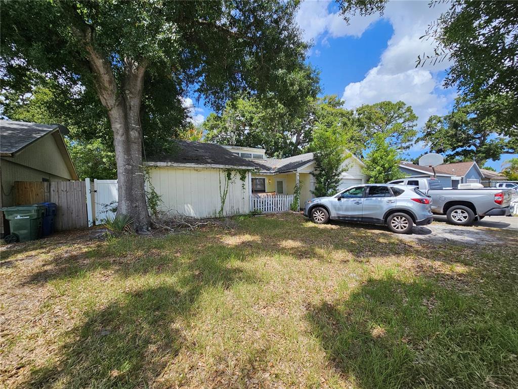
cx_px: 259
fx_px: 195
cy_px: 194
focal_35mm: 13
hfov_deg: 106.2
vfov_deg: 89.9
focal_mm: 2.2
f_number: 2.2
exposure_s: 1/1533
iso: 50
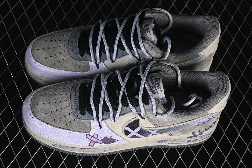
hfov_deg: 27.0
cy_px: 84
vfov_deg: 18.2
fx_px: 525
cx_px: 126
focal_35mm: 75
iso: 160
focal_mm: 50
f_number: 6.3
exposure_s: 1/60
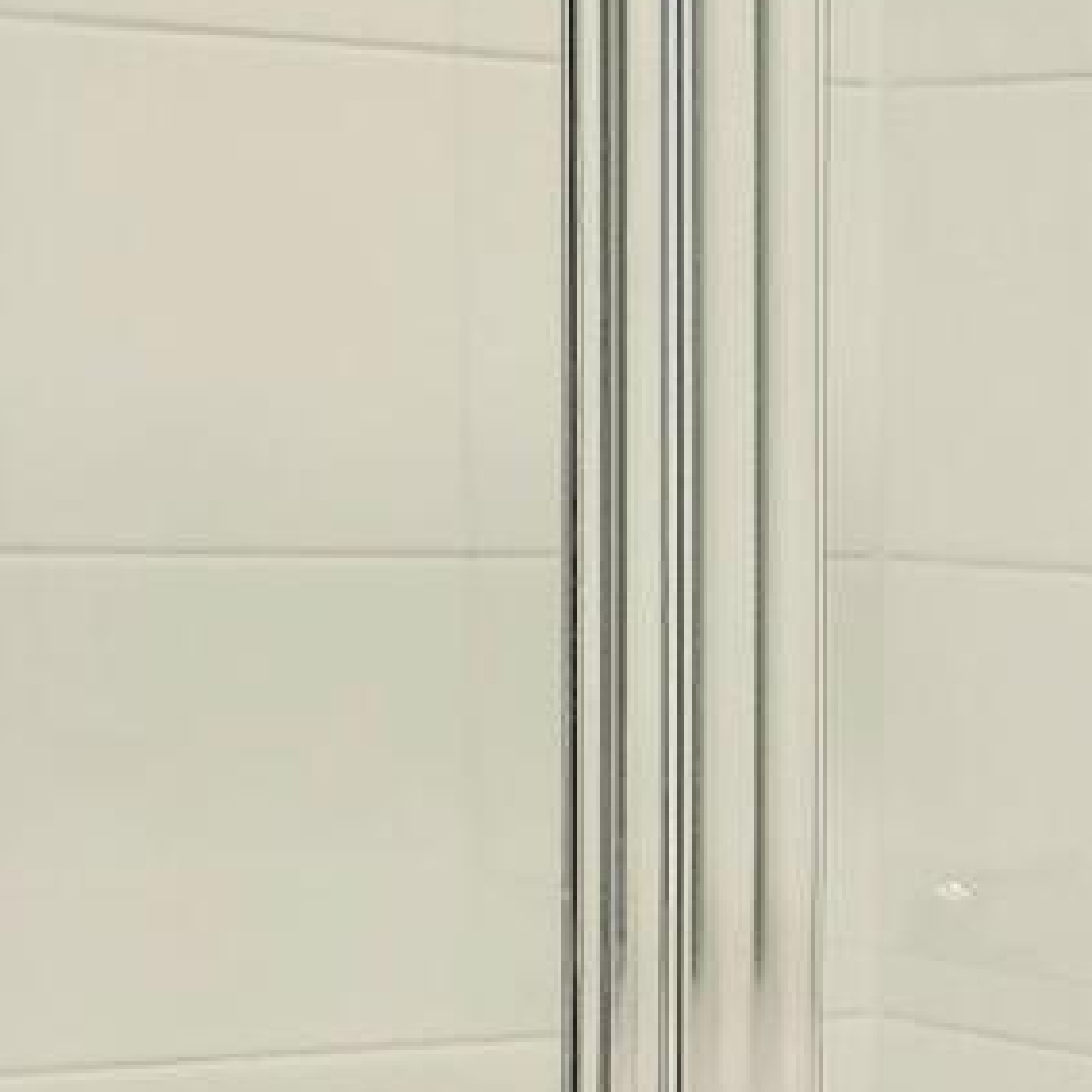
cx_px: 1430
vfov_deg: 12.1
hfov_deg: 11.9
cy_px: 961
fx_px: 5104
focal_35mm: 143
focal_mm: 6.4
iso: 100
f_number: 1.8
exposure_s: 1/120
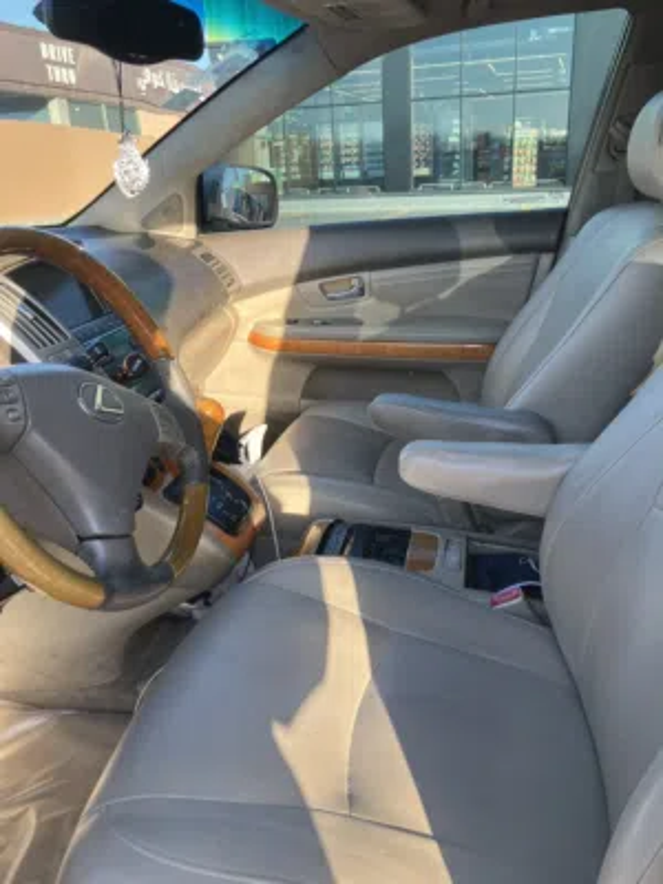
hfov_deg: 49.7
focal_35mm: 28
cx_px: 332
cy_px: 442
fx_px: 715
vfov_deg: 63.4
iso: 25
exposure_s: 1/177
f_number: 1.8
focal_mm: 3.99
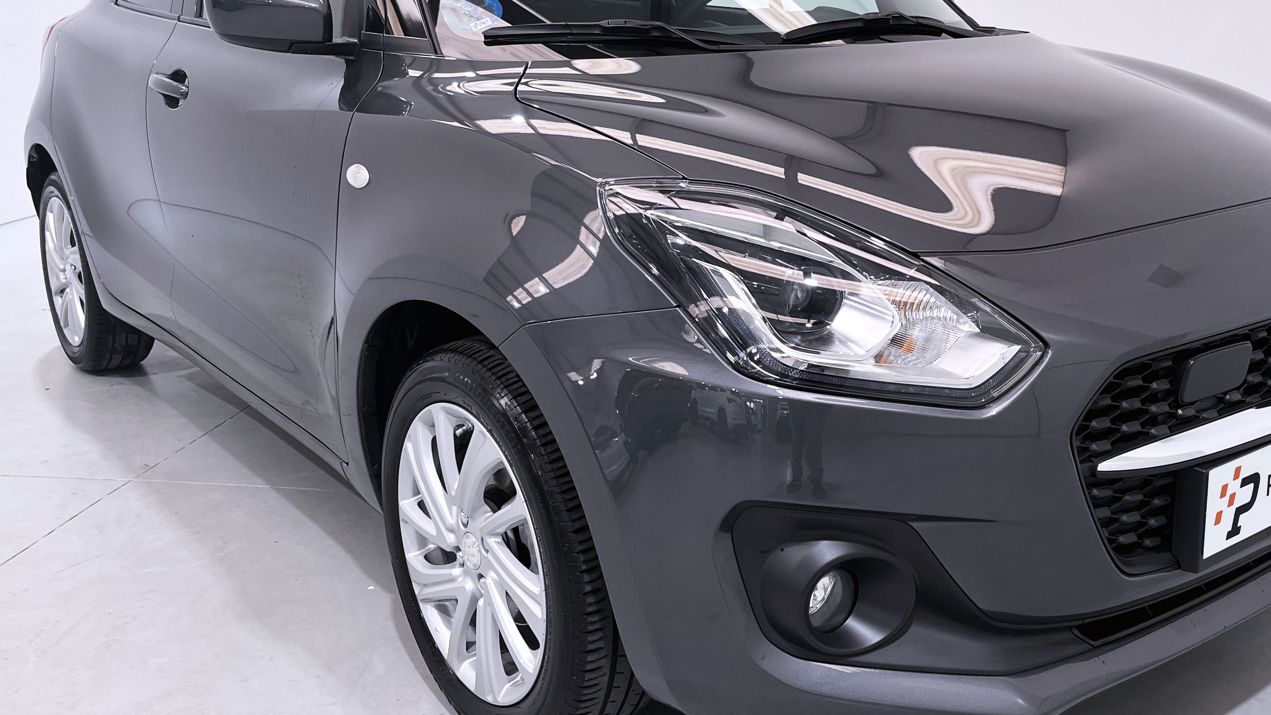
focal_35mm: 37
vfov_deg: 31.8
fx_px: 1247
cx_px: 698
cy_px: 248
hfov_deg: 53.9
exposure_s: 1/122
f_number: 1.6
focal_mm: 5.1
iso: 80
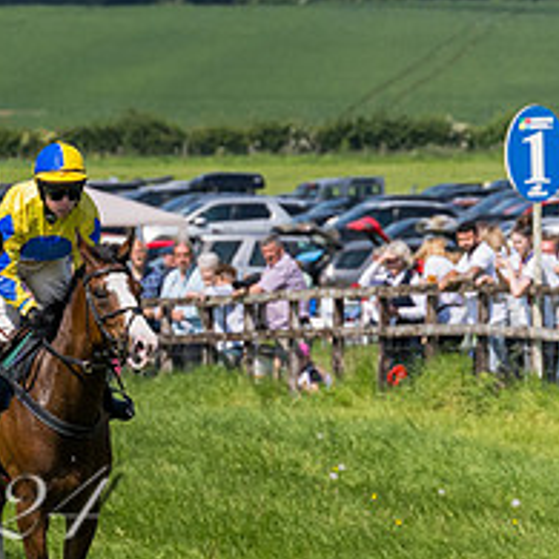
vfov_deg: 3.3
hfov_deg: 3.3
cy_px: 255
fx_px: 9811
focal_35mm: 537
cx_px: 224
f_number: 4
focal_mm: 100
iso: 400
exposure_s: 1/5000
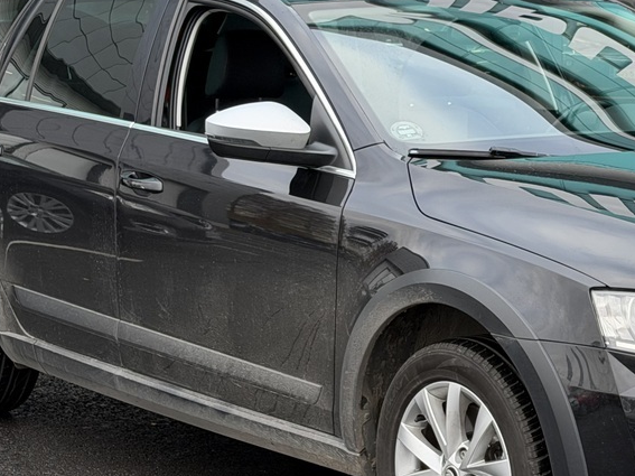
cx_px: 496
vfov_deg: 12.1
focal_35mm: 122
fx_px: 2238
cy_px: 197
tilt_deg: -4.4
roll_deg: -0.5
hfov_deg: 16.1
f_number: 1.78
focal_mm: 6.76
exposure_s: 1/137
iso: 50
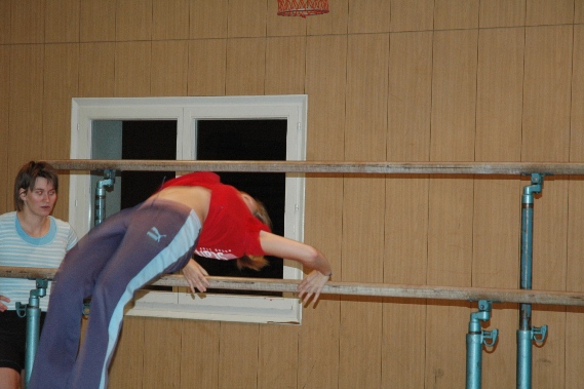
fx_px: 1914
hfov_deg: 17.4
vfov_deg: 11.6
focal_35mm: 118
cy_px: 211
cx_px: 296
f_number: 4.5
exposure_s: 1/60
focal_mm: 70
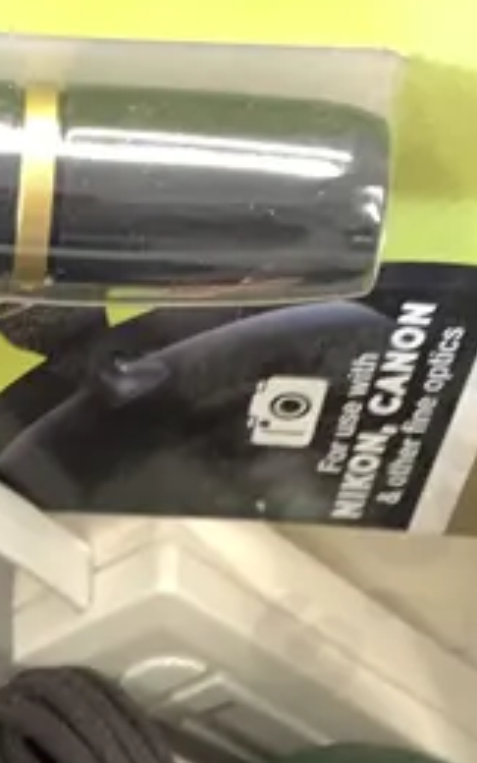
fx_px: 2266
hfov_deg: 11.5
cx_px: -227
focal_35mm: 109
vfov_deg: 16.2
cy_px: 1352
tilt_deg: -77.6
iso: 125
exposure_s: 1/50
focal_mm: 4.25
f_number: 1.8
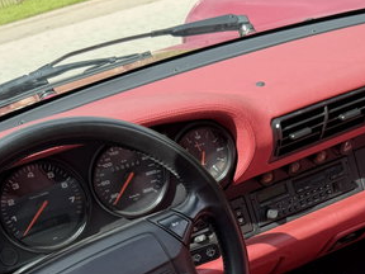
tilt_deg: -31.8
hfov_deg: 30.1
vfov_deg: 21.3
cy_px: 332
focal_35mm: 64
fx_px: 675
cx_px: 236
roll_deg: +14.0
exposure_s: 1/1005
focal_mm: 6.76
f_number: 1.78
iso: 80
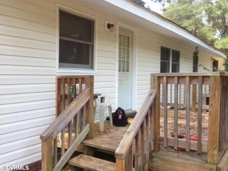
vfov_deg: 40.7
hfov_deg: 52.6
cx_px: 114
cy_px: 86
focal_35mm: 35
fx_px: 231
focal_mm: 4.28
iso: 64
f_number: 2.4
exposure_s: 1/120
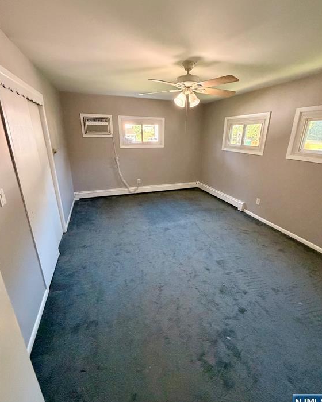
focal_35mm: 15
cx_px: 162
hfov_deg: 84.0
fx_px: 179
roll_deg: -1.1
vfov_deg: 96.7
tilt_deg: -18.1
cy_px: 190
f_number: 2.2
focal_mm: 2.22
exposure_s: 1/60
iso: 500
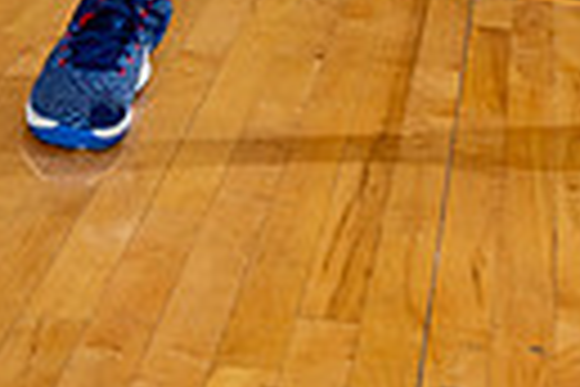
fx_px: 2465
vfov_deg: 8.2
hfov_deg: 13.2
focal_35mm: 153
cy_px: -572
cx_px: 616
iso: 400
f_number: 5.6
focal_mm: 44
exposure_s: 1/250
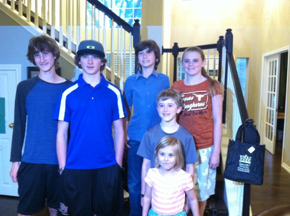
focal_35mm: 35
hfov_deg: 52.7
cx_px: 145
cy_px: 108
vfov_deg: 40.6
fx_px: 293
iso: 640
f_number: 2.8
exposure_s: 1/15
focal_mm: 3.85
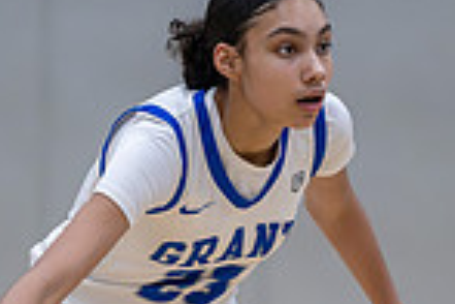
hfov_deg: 2.2
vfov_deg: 1.4
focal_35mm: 950
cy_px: 331
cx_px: 286
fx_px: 12006
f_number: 2.8
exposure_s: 1/1000
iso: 4500
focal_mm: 200
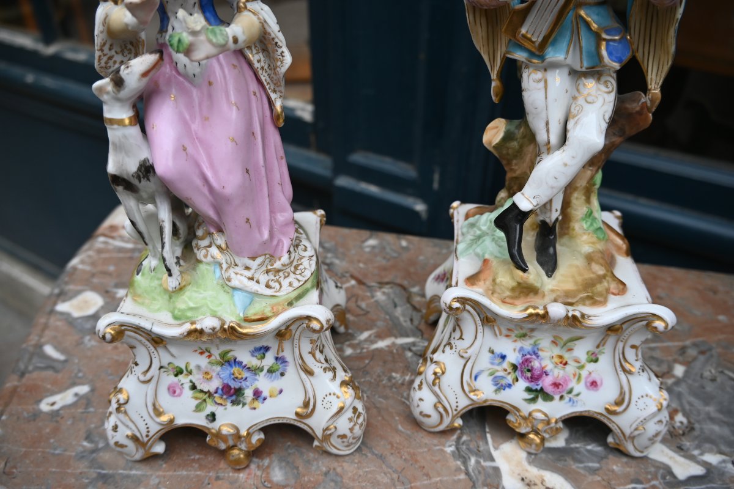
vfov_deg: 44.6
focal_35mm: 29
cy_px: 244
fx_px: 596
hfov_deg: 63.2
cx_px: 367
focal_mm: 19.5
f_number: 4
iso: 200
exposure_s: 1/250
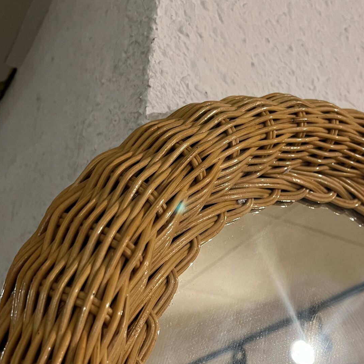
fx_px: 512
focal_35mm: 43
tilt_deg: +15.8
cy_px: 275
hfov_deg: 38.7
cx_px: 241
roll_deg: -0.9
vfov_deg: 38.1
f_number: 1.6
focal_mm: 5.1
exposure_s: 1/50
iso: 80
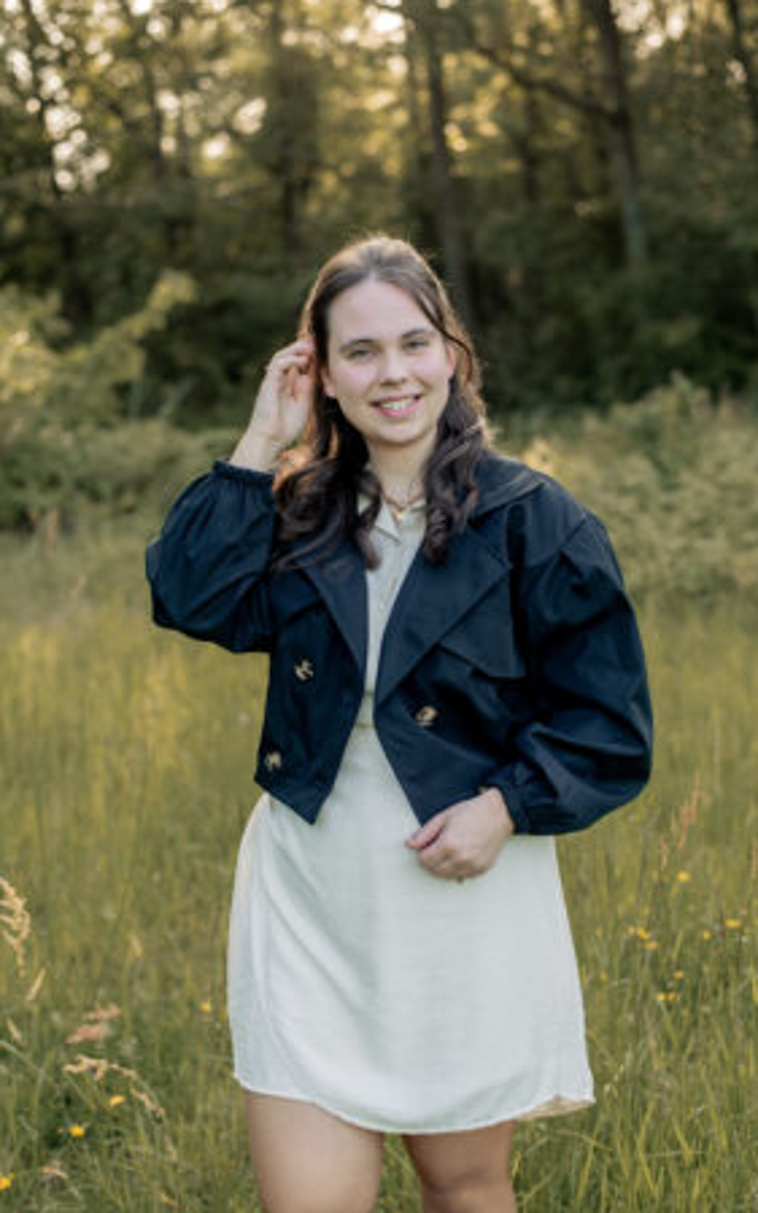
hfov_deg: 23.5
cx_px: 407
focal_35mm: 55
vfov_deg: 36.9
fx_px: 1819
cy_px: 640
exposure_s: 1/800
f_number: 2.5
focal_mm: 50
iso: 320
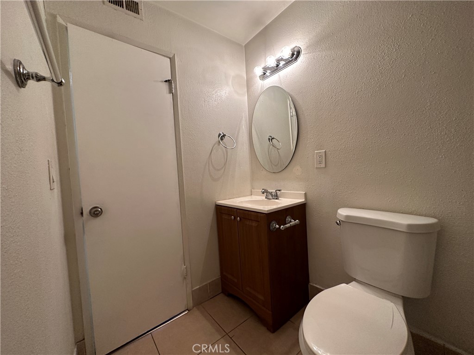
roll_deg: +3.3
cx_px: 237
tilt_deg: -1.2
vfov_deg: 85.7
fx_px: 192
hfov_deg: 102.1
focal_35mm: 14
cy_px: 178
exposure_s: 1/60
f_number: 2.2
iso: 160
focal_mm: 2.22
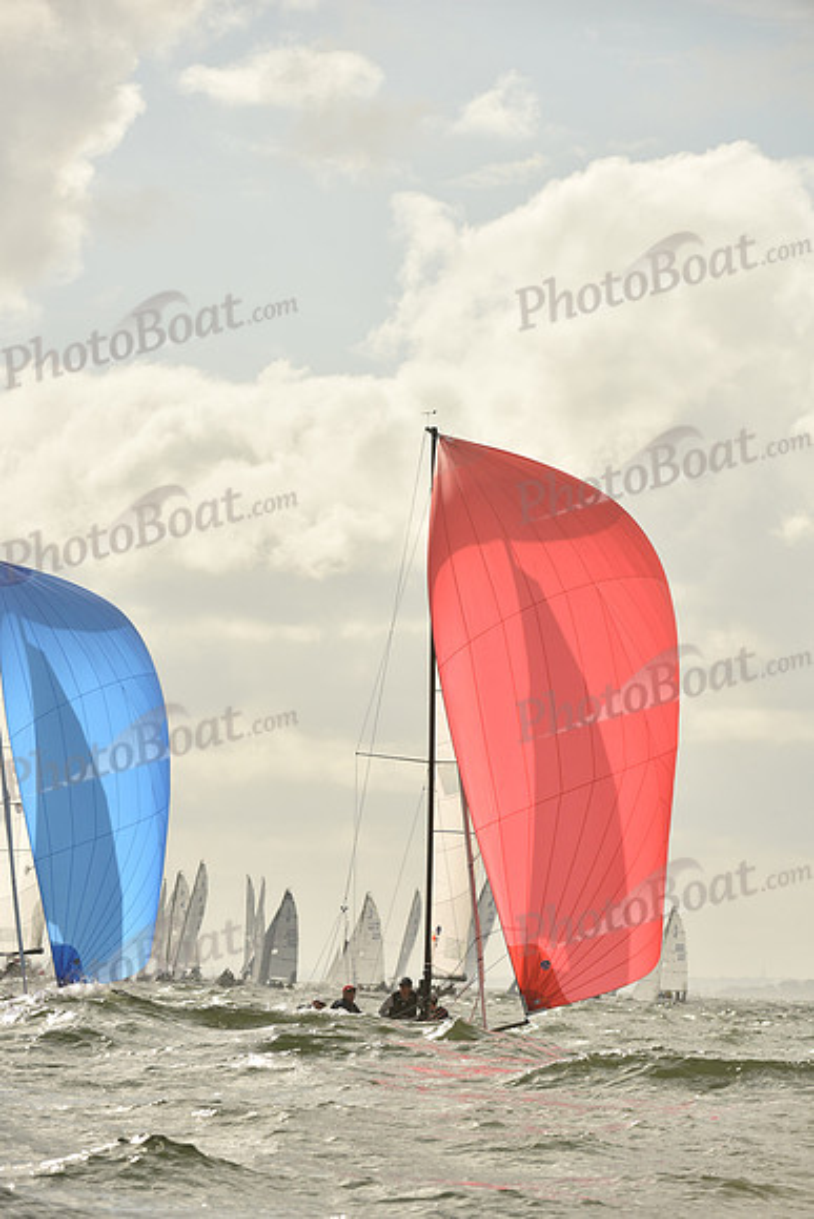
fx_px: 7118
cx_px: 407
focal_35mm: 210
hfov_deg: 6.5
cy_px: 610
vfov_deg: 9.8
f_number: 8
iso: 320
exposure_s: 1/1600
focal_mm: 210
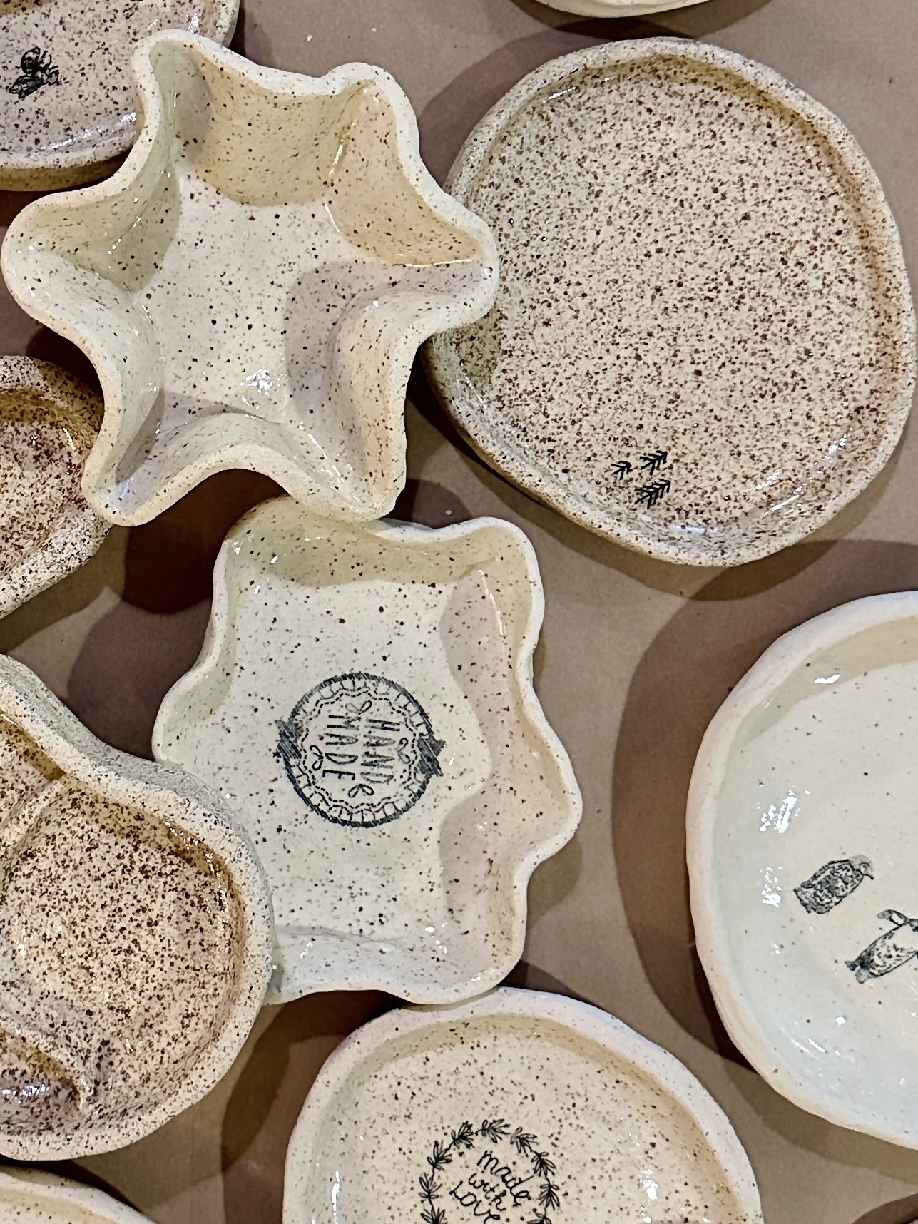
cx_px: 114
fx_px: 1768
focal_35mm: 50
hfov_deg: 28.1
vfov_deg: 37.7
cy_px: 383
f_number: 1.78
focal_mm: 6.86
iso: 500
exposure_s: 1/60
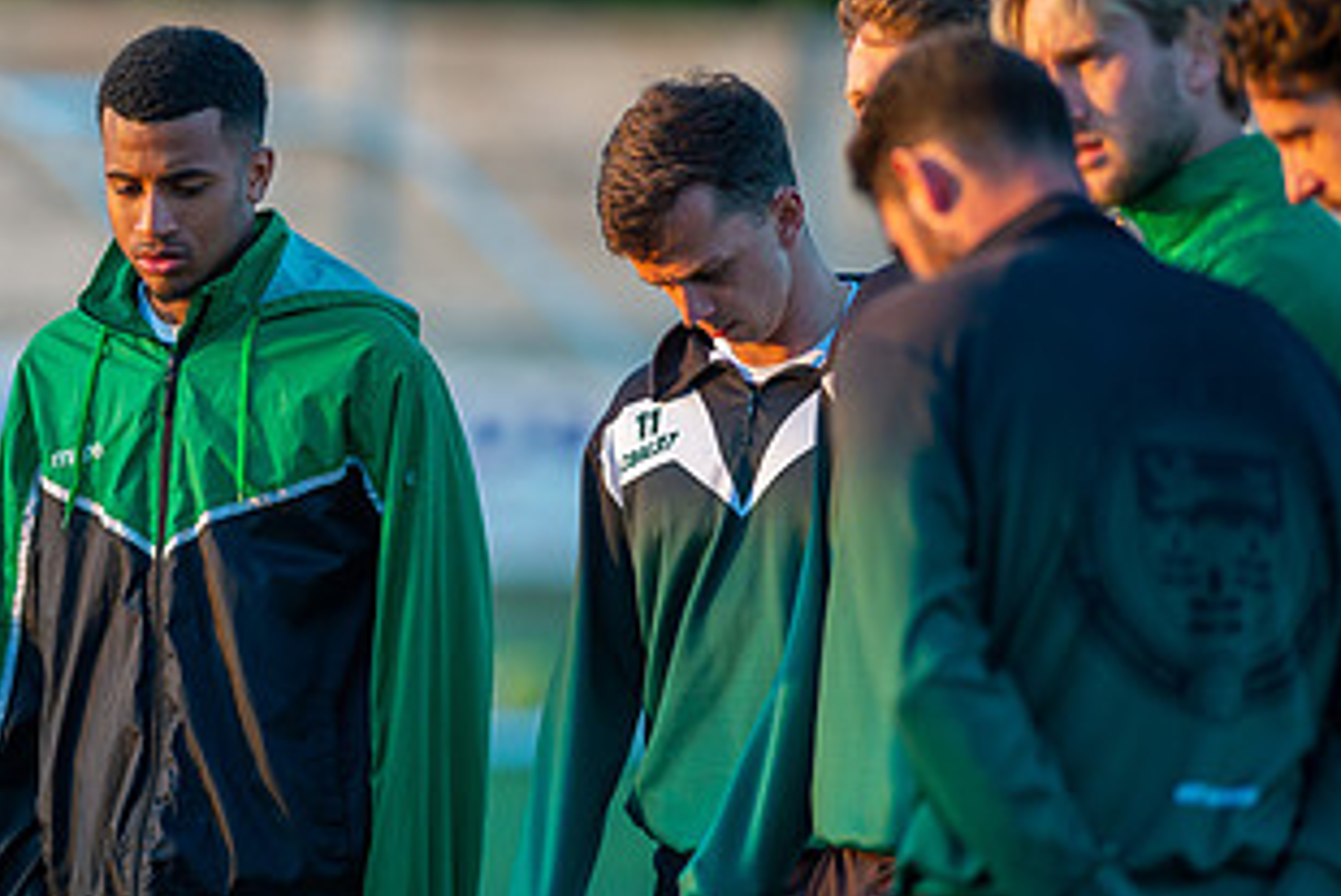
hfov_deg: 3.7
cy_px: 346
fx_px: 20906
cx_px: 143
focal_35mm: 561
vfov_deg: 2.5
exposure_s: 1/400
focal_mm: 300
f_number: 2.8
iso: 400
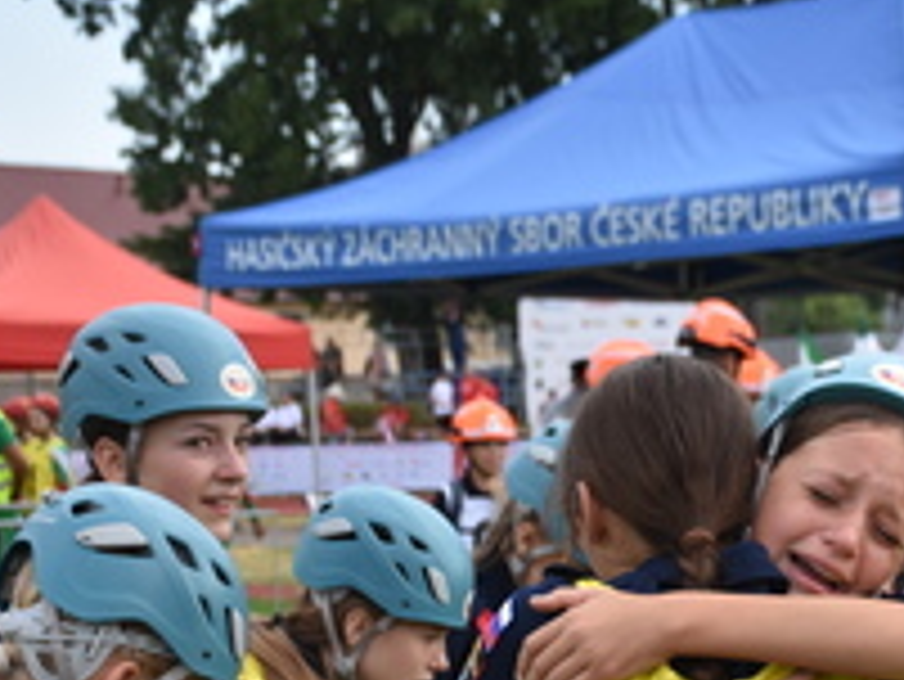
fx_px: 2955
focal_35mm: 113
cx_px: 801
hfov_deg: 17.2
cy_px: 635
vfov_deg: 13.0
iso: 400
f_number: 4.5
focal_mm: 35
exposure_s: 1/1250
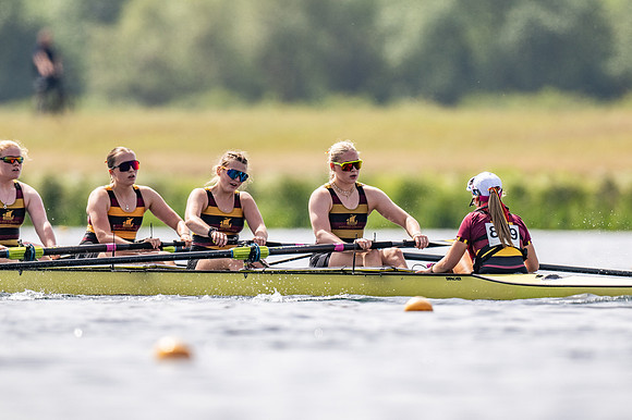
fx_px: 15790
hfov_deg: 2.3
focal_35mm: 900
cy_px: 210
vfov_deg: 1.5
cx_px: 316
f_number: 4
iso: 160
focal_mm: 600
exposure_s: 1/2500
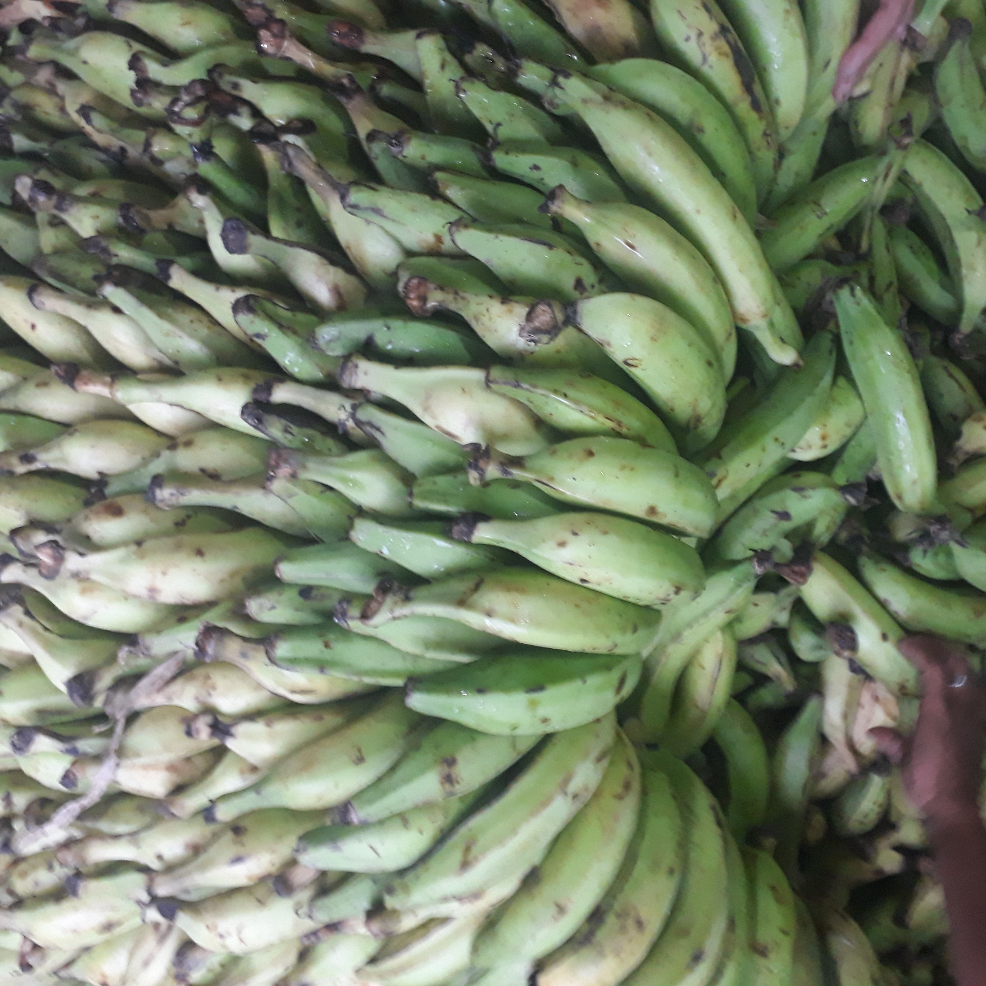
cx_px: 607
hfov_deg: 50.7
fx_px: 1031
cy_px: 493
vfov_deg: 51.1
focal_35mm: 32
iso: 320
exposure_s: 1/15
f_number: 1.9
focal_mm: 3.6
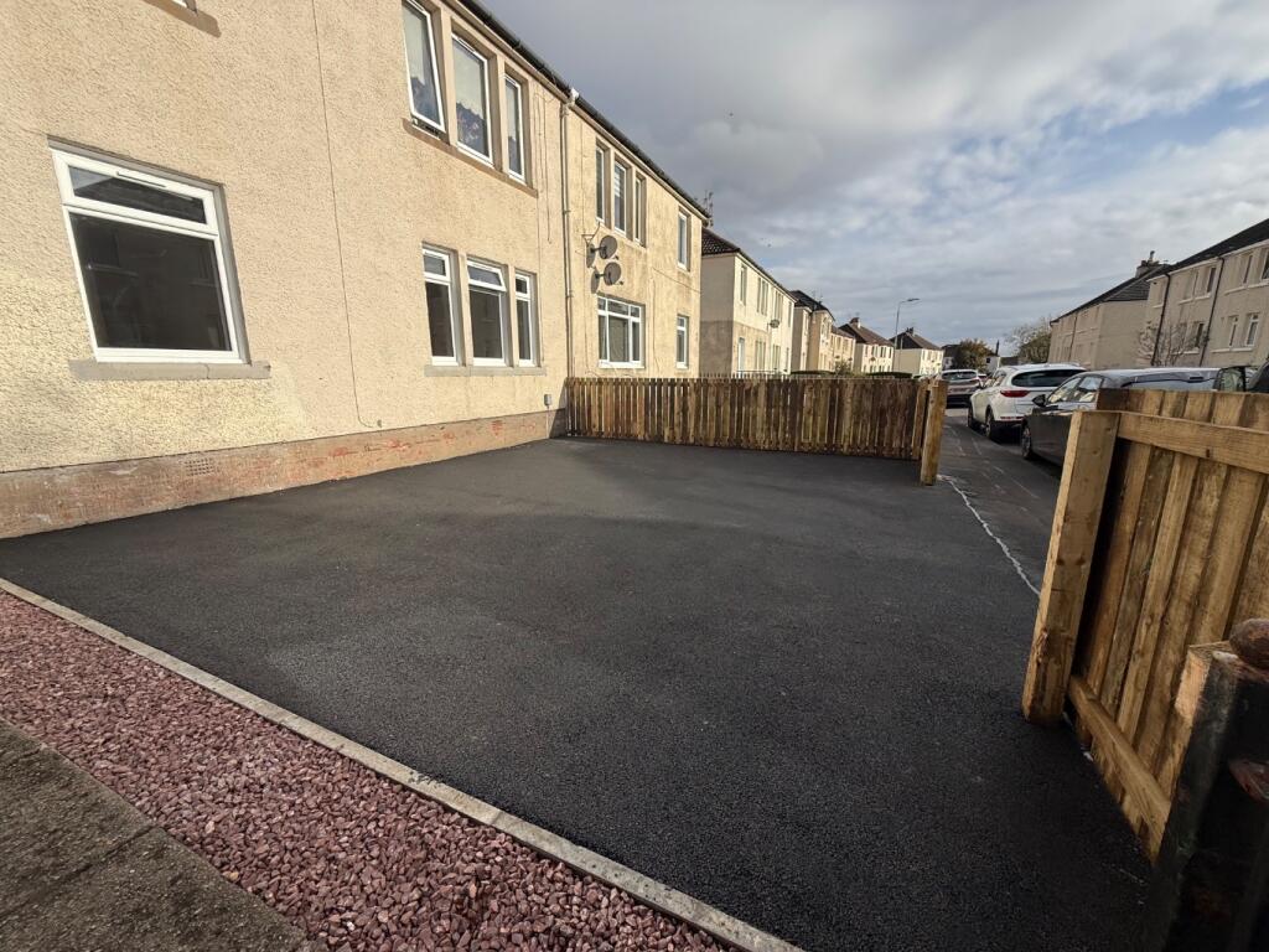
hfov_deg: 102.1
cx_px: 634
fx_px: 513
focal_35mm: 14
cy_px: 476
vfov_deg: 85.7
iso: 50
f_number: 2.2
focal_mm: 2.22
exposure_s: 1/2320
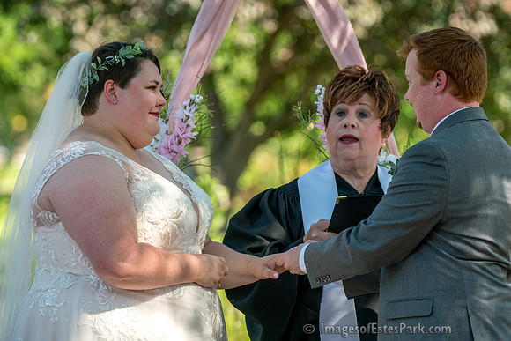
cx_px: 256
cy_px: 170
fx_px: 3975
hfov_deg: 7.4
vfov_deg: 4.9
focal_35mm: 280
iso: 500
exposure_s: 1/800
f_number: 5.6
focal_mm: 280
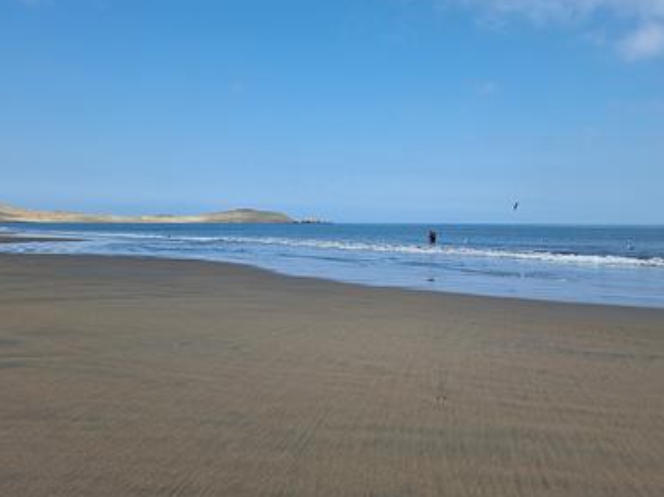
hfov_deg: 63.4
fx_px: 537
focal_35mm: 28
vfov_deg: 49.6
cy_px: 223
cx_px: 355
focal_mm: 6.7
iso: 50
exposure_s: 1/1092
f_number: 1.8
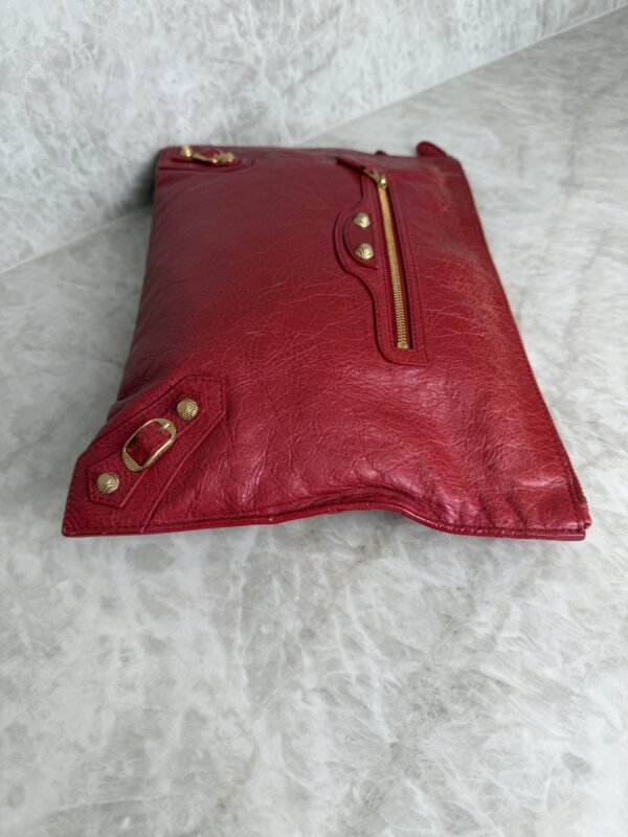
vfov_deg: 71.6
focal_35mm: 24
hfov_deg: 56.8
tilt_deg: -50.9
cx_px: 314
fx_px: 581
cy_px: 418
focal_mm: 6.76
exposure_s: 1/120
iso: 64
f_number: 1.78
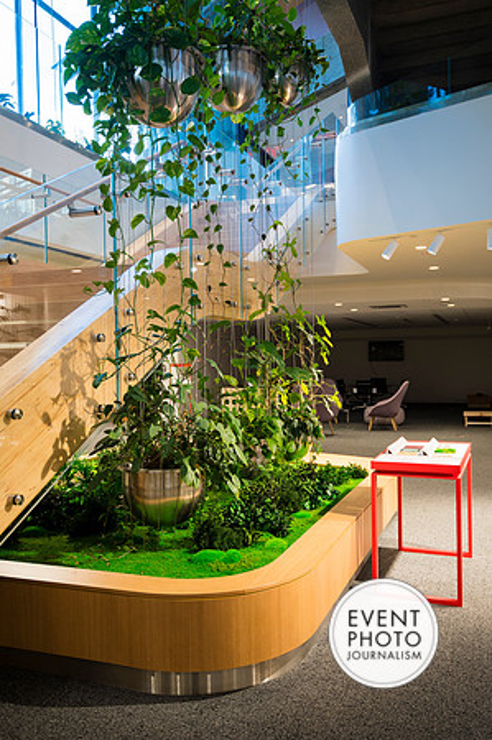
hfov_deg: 44.9
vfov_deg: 63.7
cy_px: 370
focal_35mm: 29
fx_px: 596
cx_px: 246
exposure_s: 1/60
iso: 500
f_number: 4
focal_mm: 29
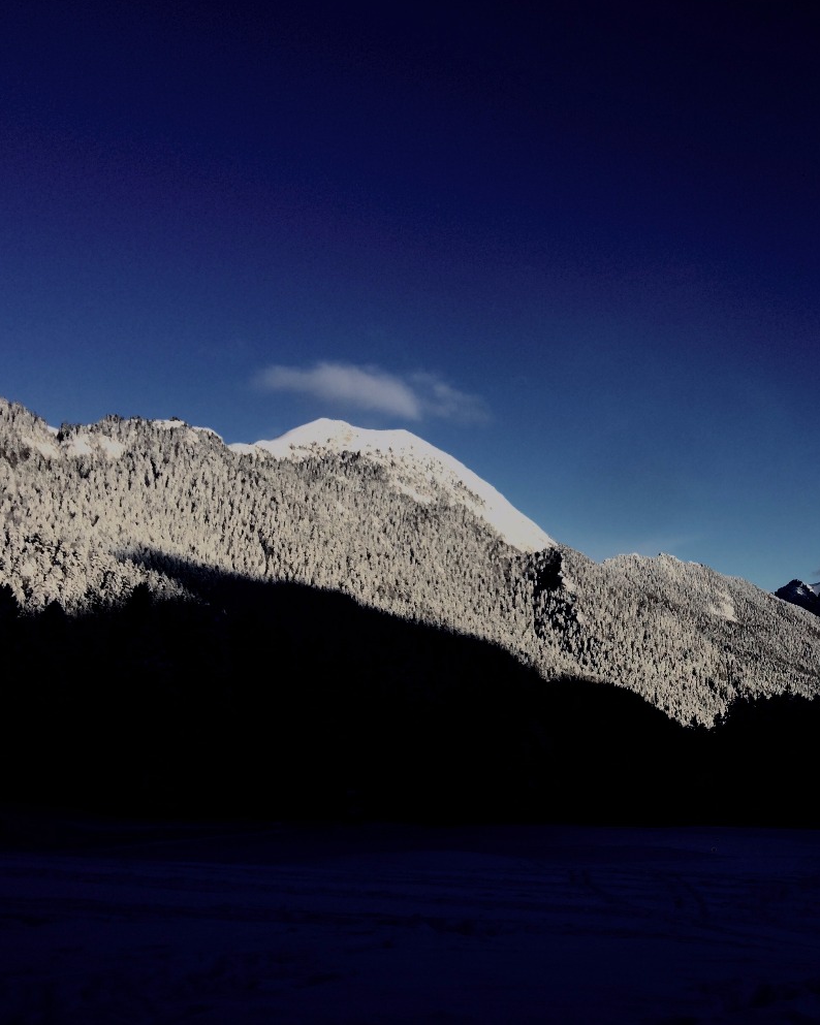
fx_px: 1153
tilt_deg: +5.9
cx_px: 655
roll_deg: -0.3
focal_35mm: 38
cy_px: 510
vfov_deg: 47.9
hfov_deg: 37.7
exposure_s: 1/1786
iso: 32
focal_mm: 4.15
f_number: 2.2
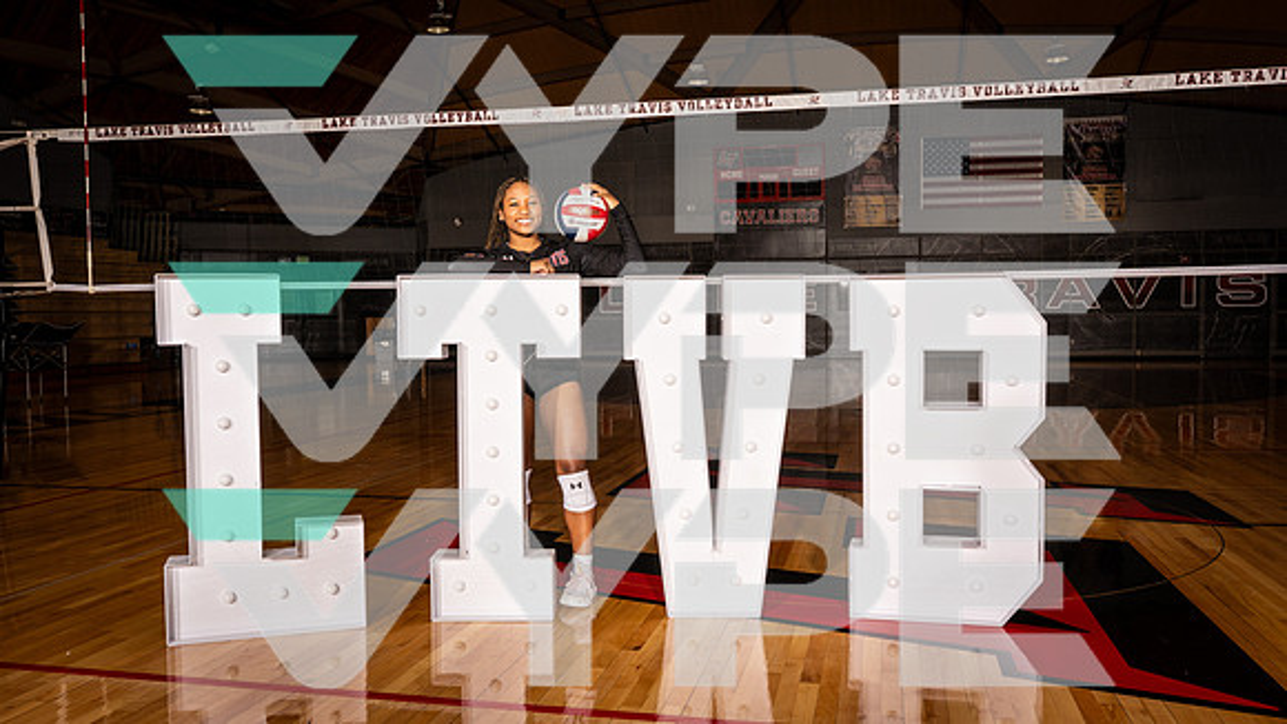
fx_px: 1076
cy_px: 362
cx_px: 644
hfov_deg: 61.8
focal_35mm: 32
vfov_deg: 37.2
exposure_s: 1/250
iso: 200
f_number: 11
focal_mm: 30.1
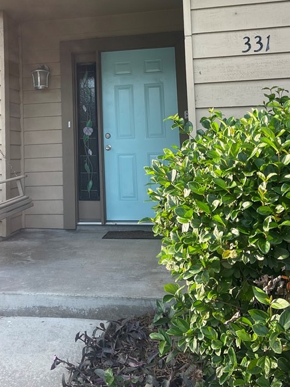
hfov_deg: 32.5
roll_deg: +1.3
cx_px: 89
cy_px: 88
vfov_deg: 41.4
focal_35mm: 44
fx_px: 492
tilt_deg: +7.5
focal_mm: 5.1
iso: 32
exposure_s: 1/259
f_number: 1.6
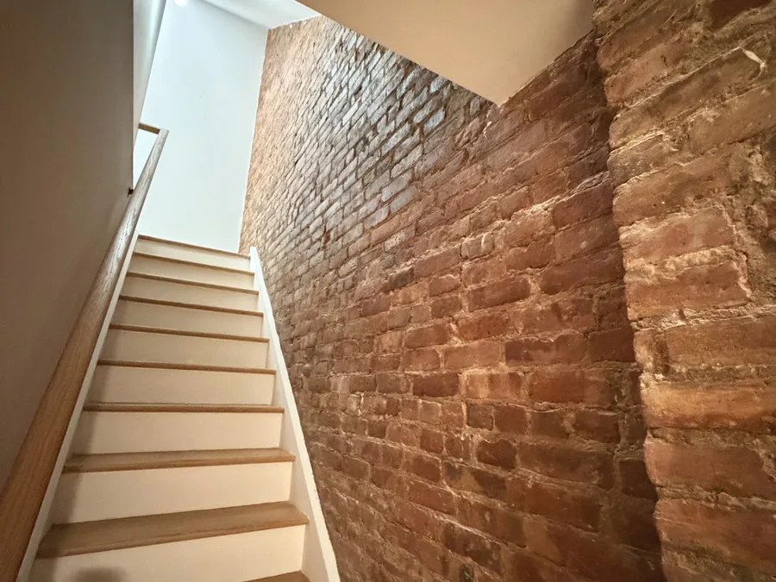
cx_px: 388
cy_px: 291
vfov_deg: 85.7
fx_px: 314
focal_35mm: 14
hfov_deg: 102.1
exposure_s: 1/36
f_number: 2.2
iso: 1600
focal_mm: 2.22
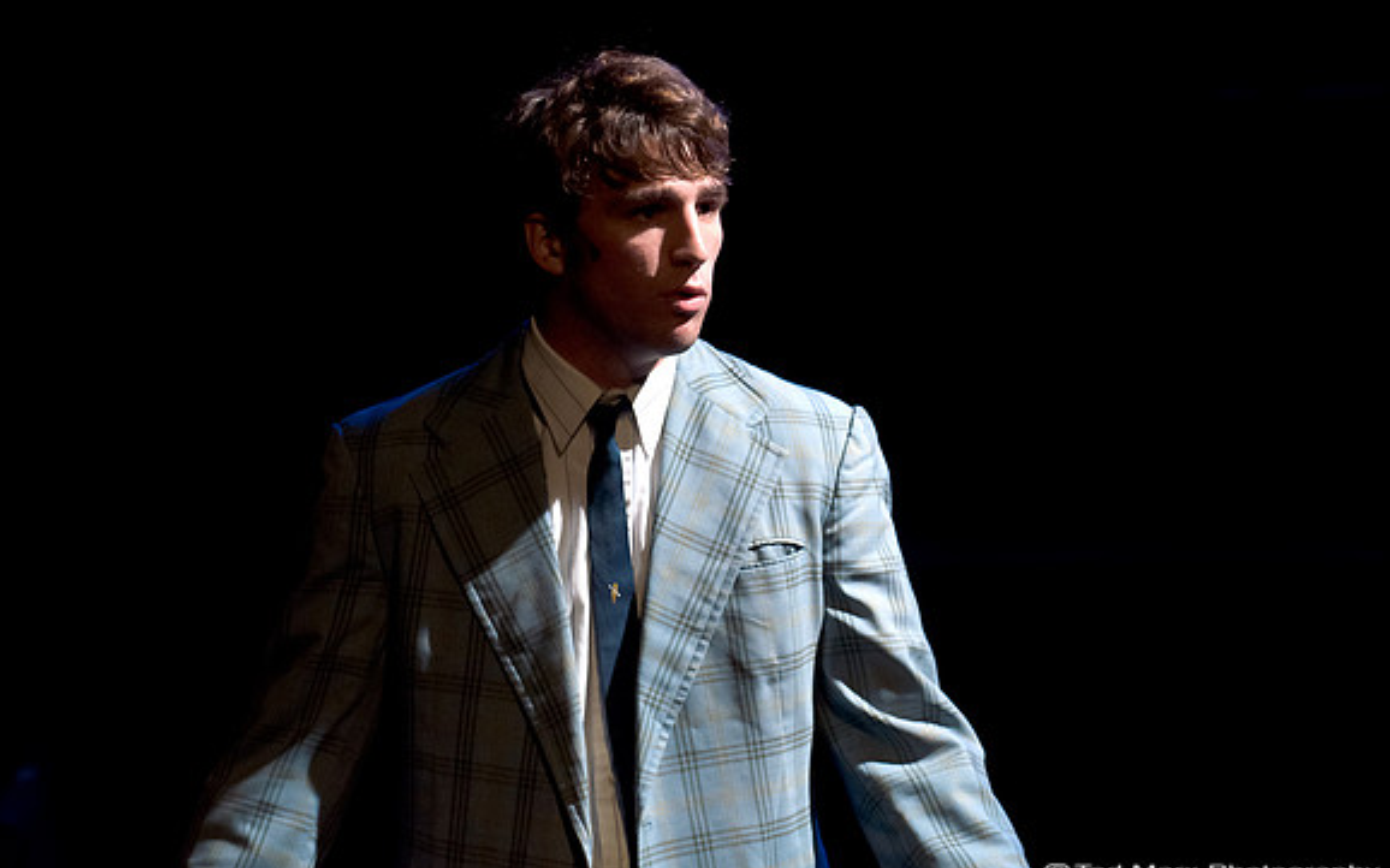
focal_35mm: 230
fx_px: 8711
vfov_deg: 5.7
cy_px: 417
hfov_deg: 9.1
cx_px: 695
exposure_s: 1/100
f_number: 4
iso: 3200
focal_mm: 150
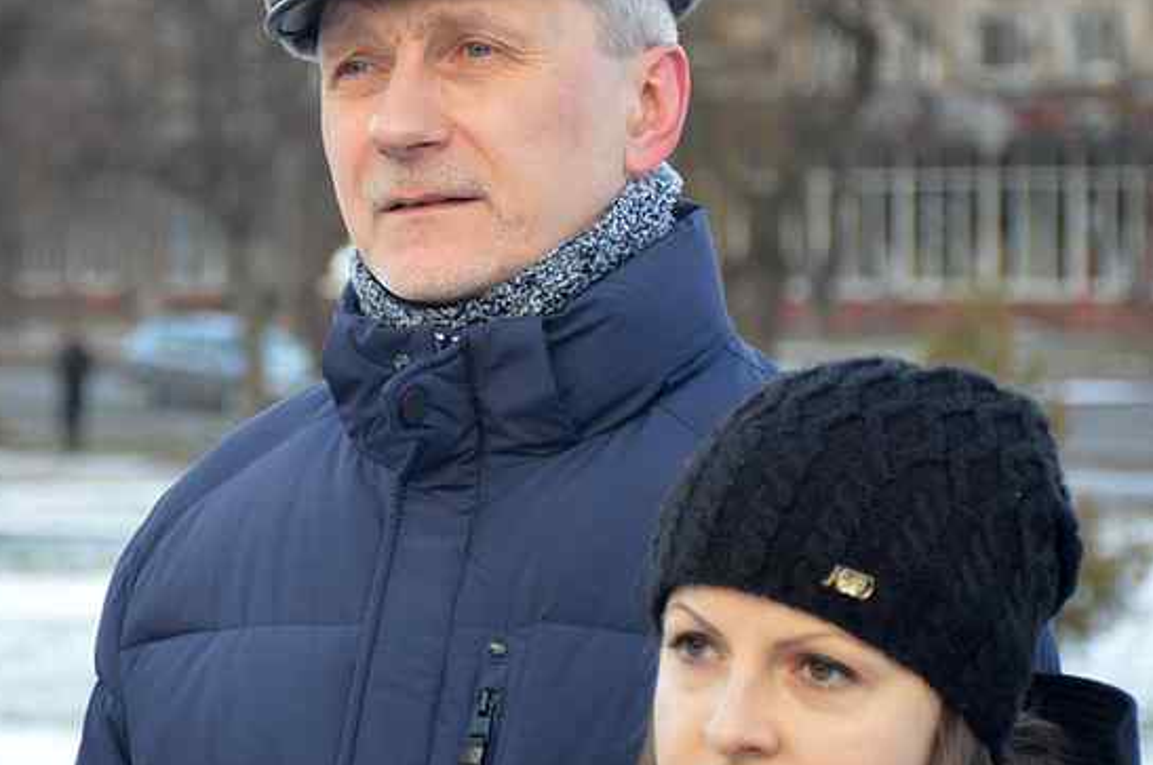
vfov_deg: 4.6
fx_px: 9466
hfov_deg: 7.0
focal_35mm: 296
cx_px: 272
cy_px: 414
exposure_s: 1/125
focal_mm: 90
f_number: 5.6
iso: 250
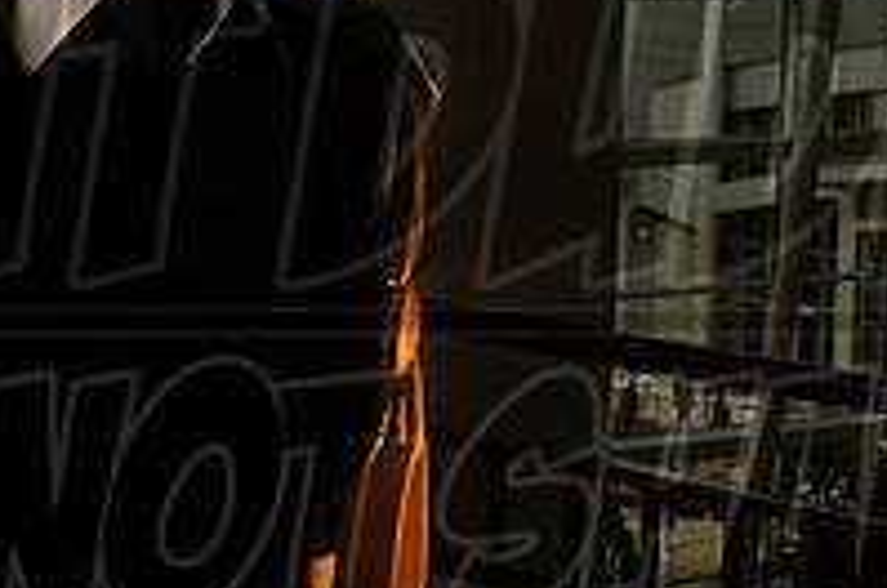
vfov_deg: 9.8
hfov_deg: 14.4
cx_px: -76
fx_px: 3444
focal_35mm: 140
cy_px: 218
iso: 200
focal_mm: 32
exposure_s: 1/180
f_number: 16
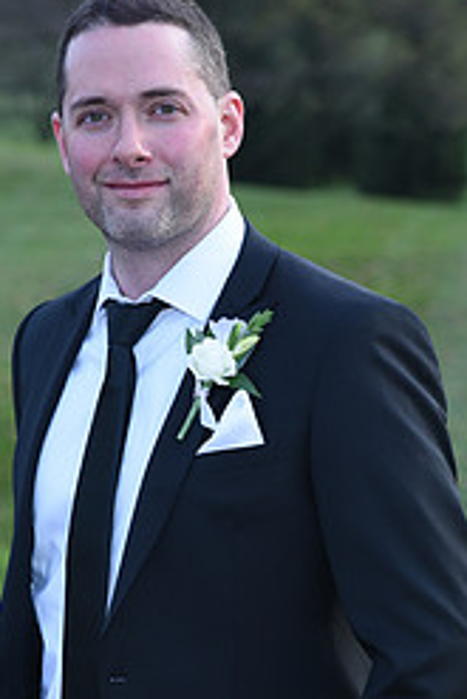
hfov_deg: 4.9
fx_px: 5479
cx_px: 202
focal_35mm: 282
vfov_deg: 7.3
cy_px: 509
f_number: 5.6
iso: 400
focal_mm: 120
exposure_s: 1/125
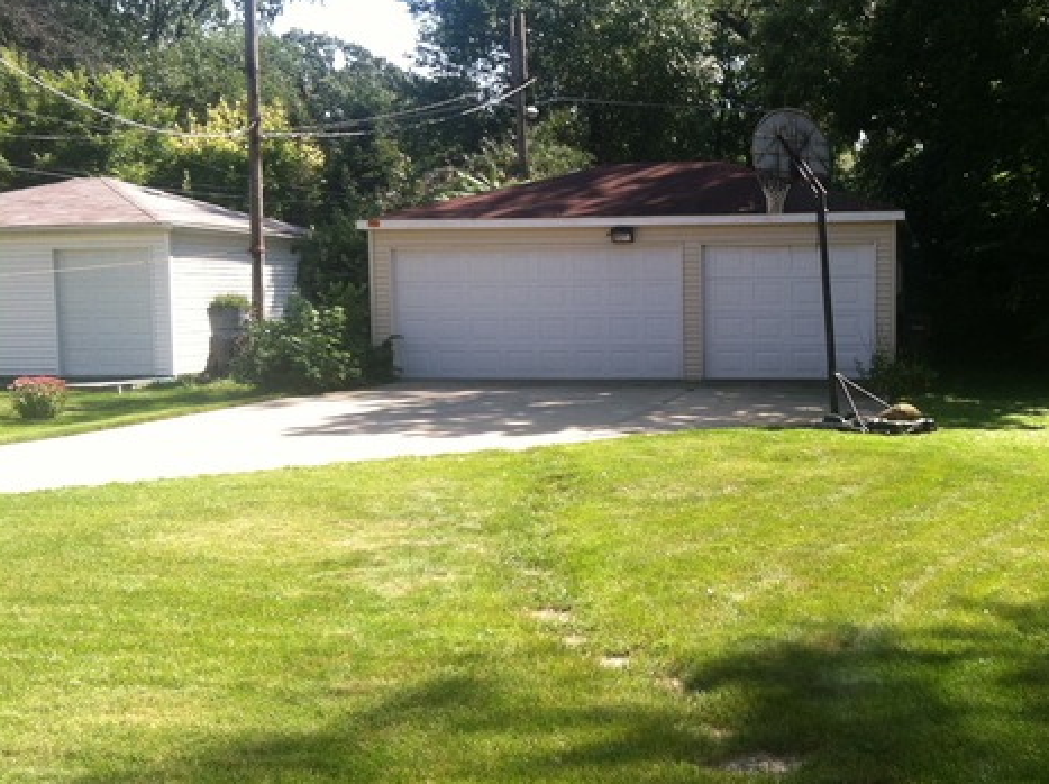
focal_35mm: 48
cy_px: 404
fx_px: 1453
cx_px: 712
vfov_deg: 30.2
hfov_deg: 39.2
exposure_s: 1/423
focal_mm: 3.85
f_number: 2.8
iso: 80
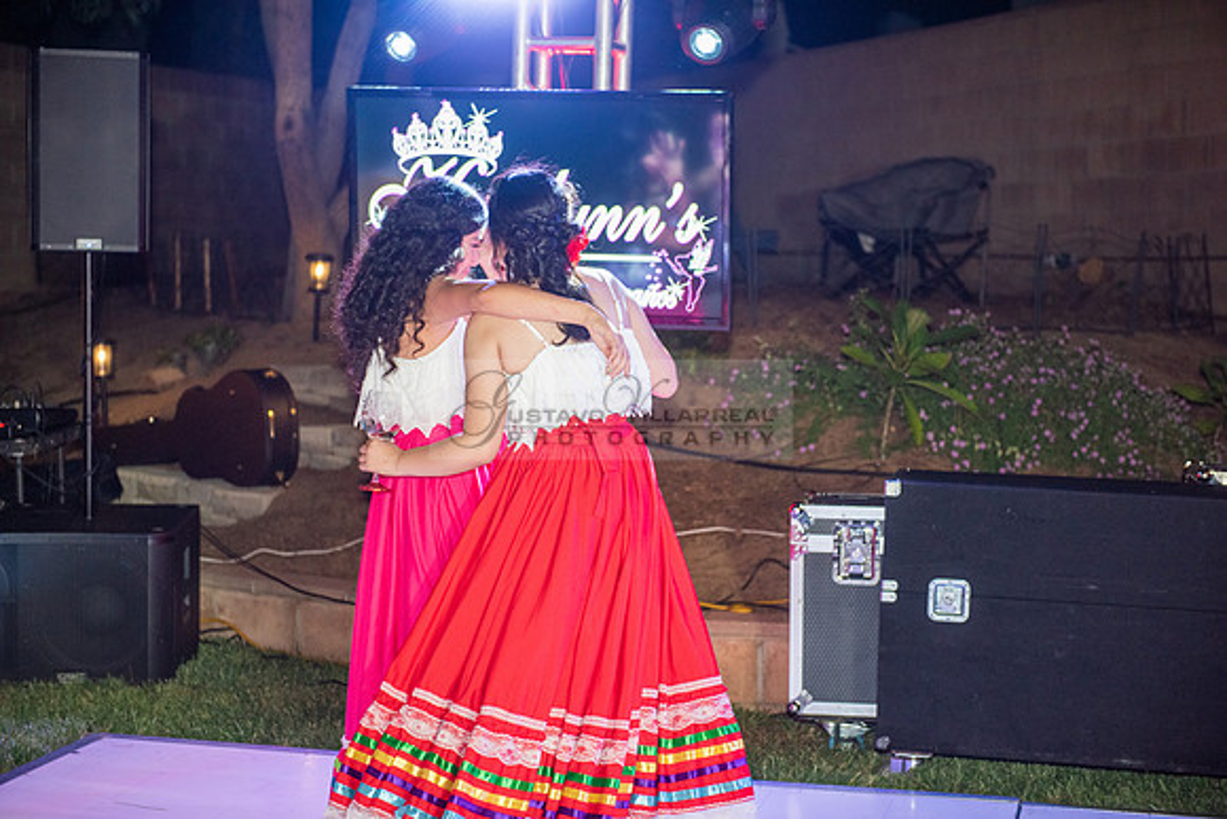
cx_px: 614
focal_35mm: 70
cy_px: 410
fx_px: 2386
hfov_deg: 28.8
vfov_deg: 19.5
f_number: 3.2
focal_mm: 70
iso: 1600
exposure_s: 1/100
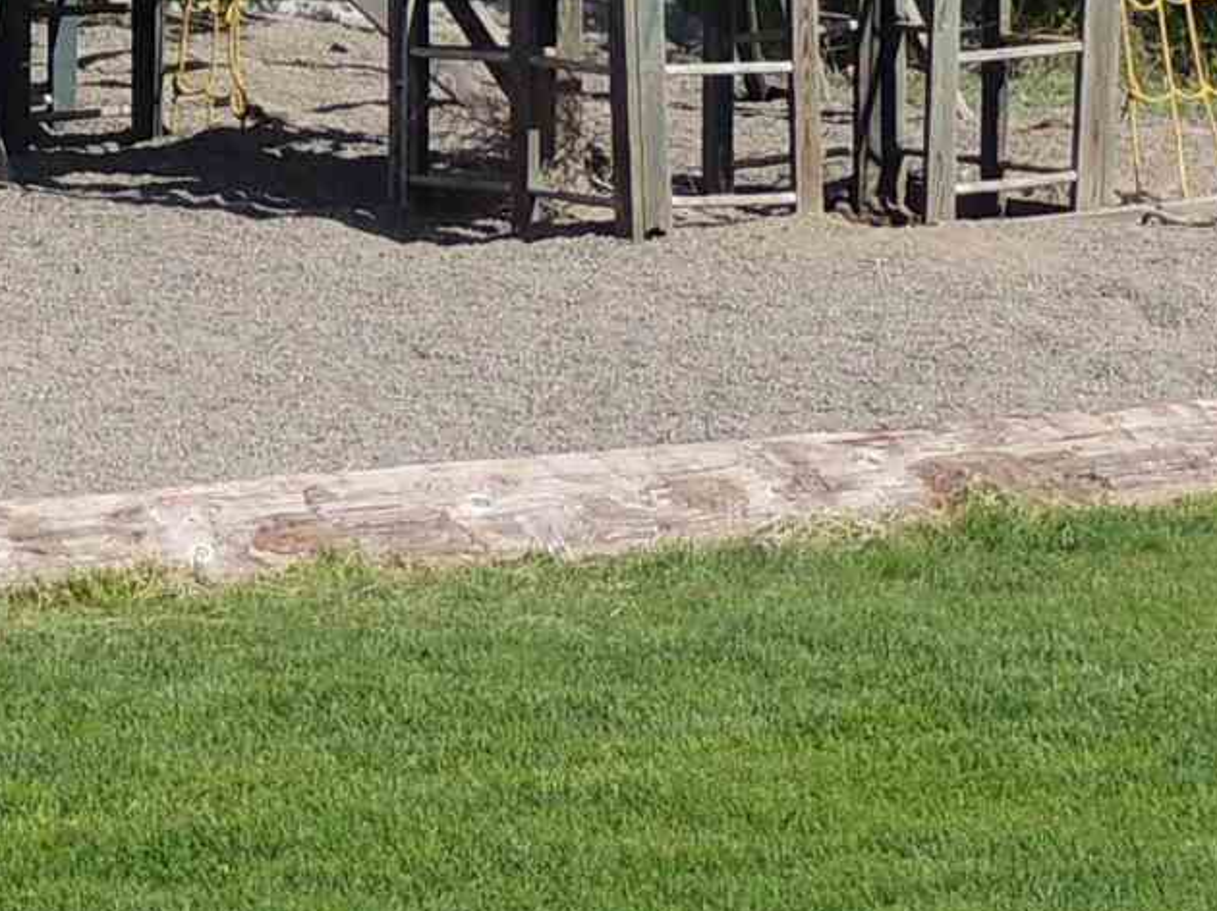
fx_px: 8575
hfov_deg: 7.9
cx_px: -796
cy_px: -328
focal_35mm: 244
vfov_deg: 6.0
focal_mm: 8.9
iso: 100
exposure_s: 1/800
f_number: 3.6
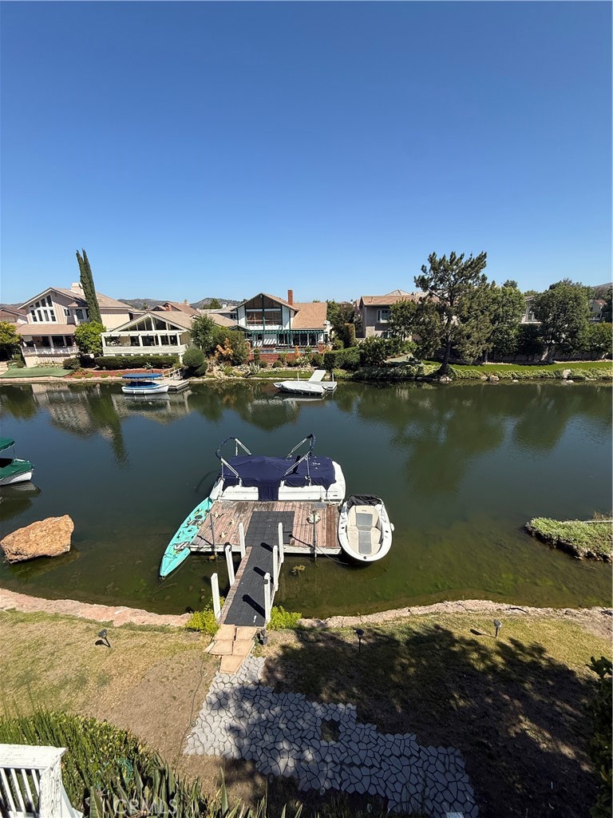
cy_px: 409
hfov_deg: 85.7
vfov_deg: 102.1
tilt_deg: -15.9
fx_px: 331
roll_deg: +0.3
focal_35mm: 14
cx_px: 306
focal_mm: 2.22
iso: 50
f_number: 2.2
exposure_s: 1/1698
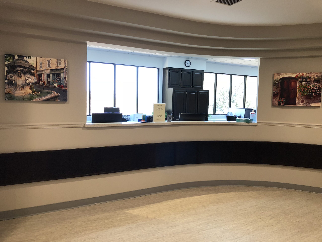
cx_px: 161
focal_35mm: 28
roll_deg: -0.9
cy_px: 121
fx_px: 260
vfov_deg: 49.7
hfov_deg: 63.4
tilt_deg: -2.8
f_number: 1.8
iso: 40
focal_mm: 3.99
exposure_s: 1/30
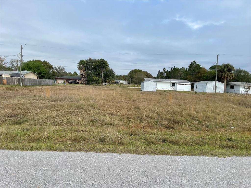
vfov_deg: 53.1
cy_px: 94
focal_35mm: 26
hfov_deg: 67.3
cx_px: 126
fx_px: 189
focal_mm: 4.2
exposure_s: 1/4464
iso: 32
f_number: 1.6
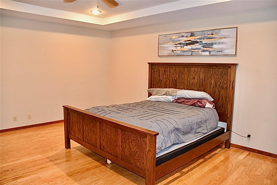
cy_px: 92
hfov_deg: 67.4
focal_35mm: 27
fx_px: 208
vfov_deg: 47.9
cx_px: 138
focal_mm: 18
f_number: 3.5
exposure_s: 1/60
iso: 2500
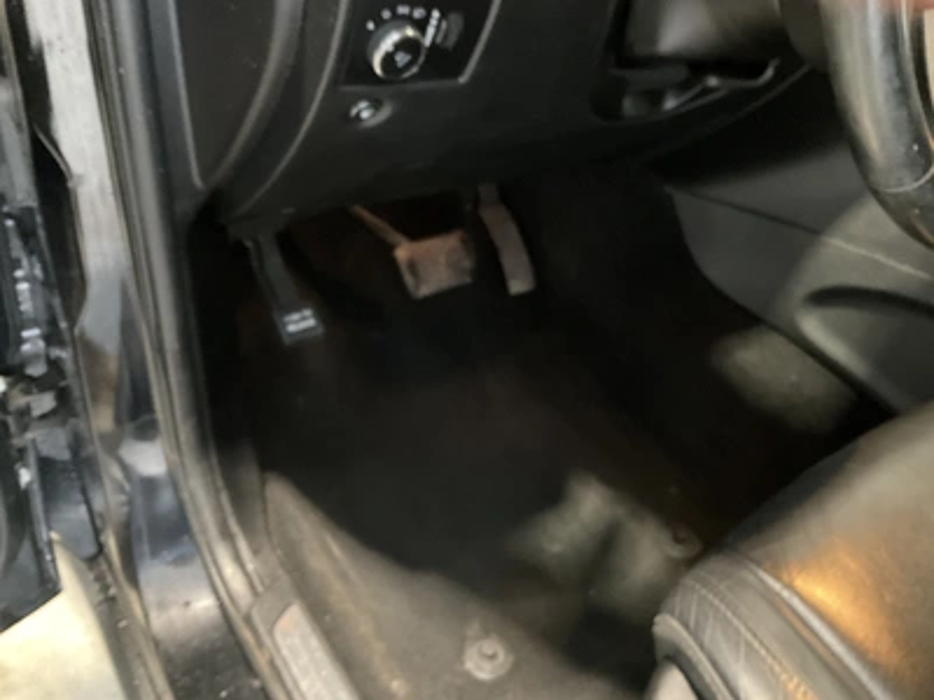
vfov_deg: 48.2
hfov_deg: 61.7
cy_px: 350
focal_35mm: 29
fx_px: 782
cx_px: 467
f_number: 1.8
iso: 640
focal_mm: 3
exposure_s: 1/19
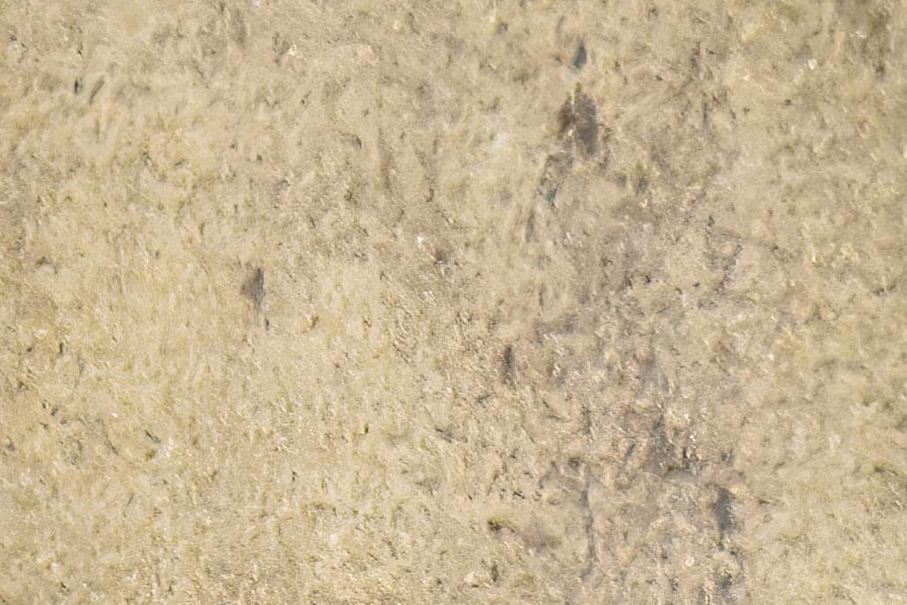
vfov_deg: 0.6
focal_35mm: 2230
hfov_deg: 0.9
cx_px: 2346
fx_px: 56205
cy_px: 1662
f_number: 7.1
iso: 800
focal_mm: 310
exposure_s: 1/500
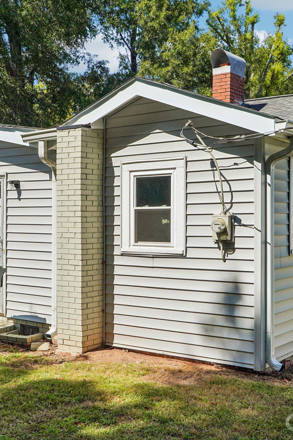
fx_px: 562
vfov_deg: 42.8
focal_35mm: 46
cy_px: 222
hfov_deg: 29.2
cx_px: 146
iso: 100
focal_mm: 20
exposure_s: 1/200
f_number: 8
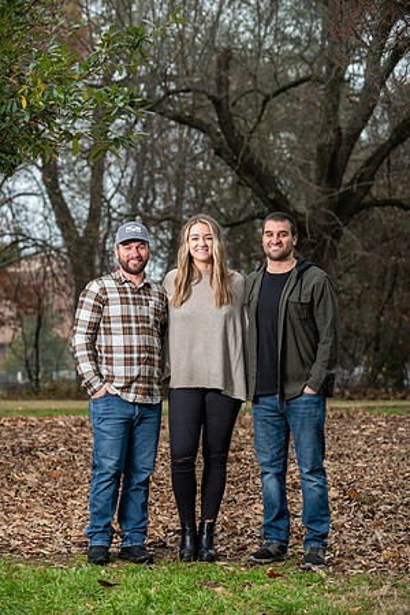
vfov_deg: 21.5
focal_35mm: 95
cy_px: 308
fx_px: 1623
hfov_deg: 14.4
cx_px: 205
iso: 200
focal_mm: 95
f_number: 4
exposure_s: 1/125
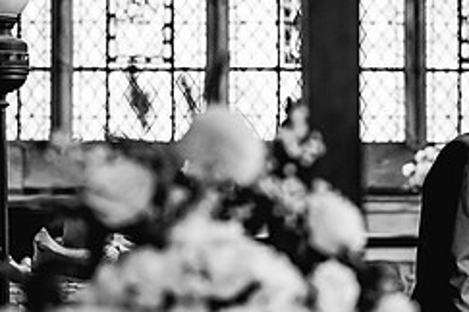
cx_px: 376
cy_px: 107
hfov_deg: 10.0
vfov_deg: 6.7
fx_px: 2684
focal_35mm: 206
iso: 2000
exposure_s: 1/250
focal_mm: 85
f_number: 2.8
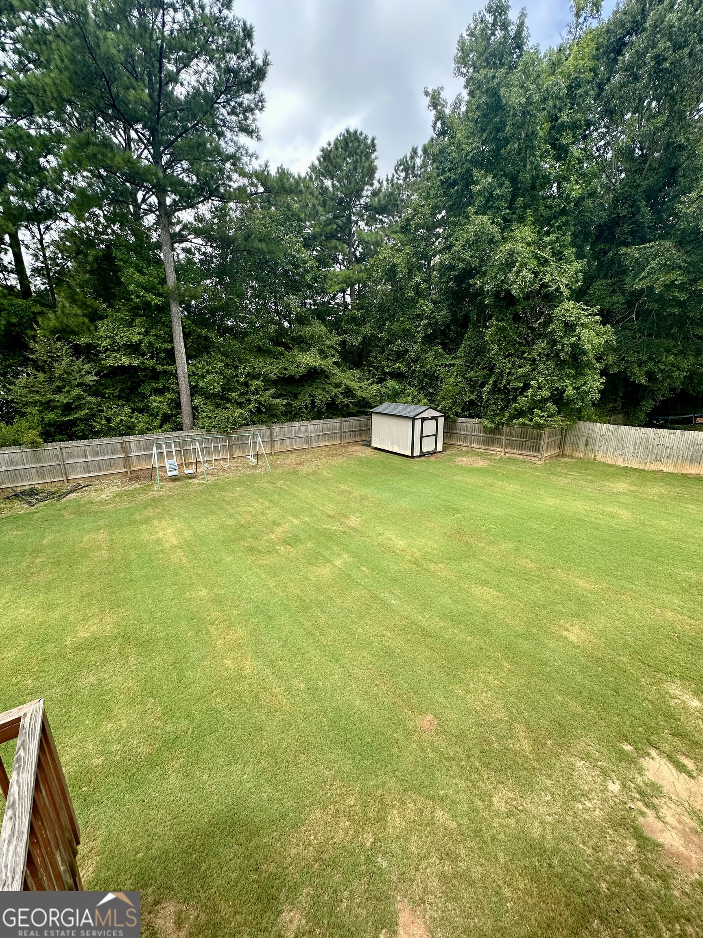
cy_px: 469
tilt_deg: -16.0
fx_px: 379
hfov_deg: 85.7
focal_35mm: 14
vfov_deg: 102.1
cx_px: 352
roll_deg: +0.8
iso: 40
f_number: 2.2
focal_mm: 2.22
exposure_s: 1/335
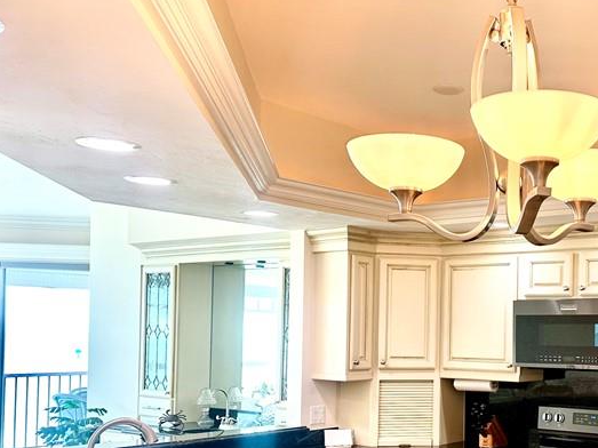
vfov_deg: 30.6
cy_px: 305
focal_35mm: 47
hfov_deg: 38.4
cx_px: 508
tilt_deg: +2.4
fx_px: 812
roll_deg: -0.6
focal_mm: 6.86
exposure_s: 1/120
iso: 100
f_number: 1.78
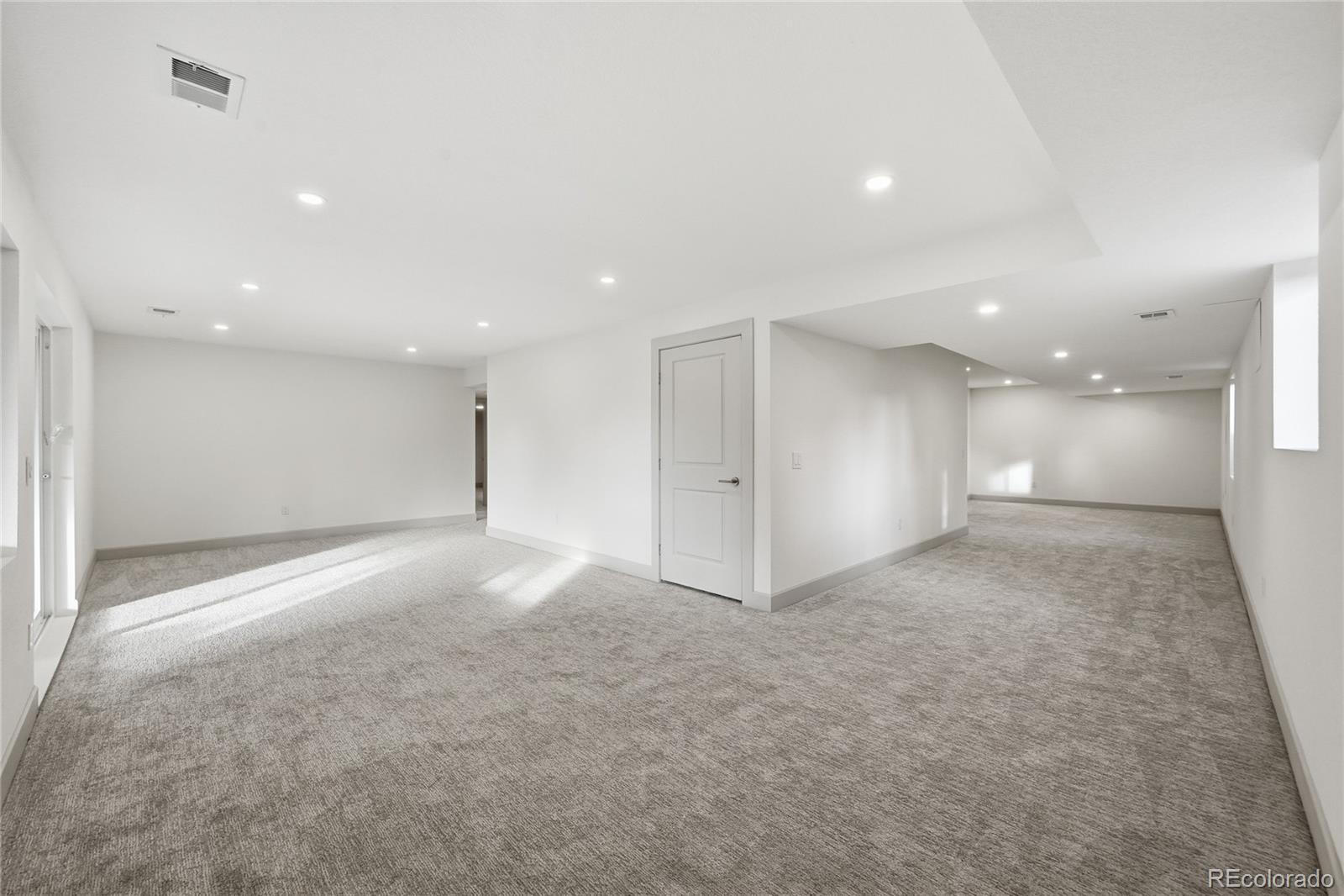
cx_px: 672
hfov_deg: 104.3
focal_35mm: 14
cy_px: 448
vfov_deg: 81.2
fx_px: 523
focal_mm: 14
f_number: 8
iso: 400
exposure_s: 1/320
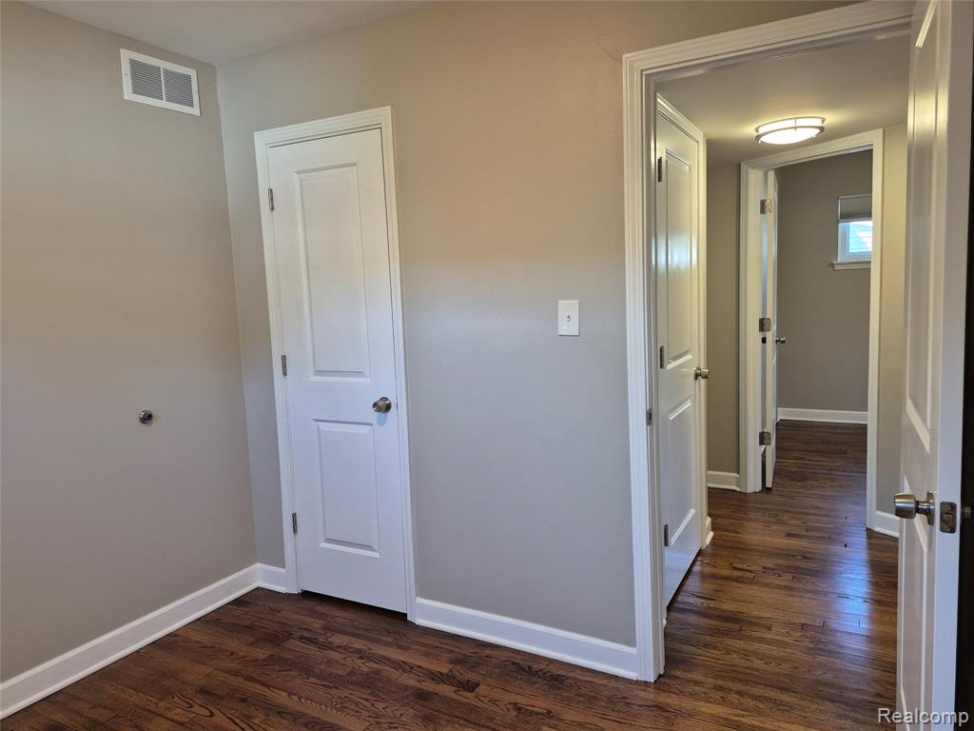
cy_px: 366
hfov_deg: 73.9
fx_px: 647
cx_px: 487
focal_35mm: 23
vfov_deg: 58.9
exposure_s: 1/120
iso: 320
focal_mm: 5.4
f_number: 1.8
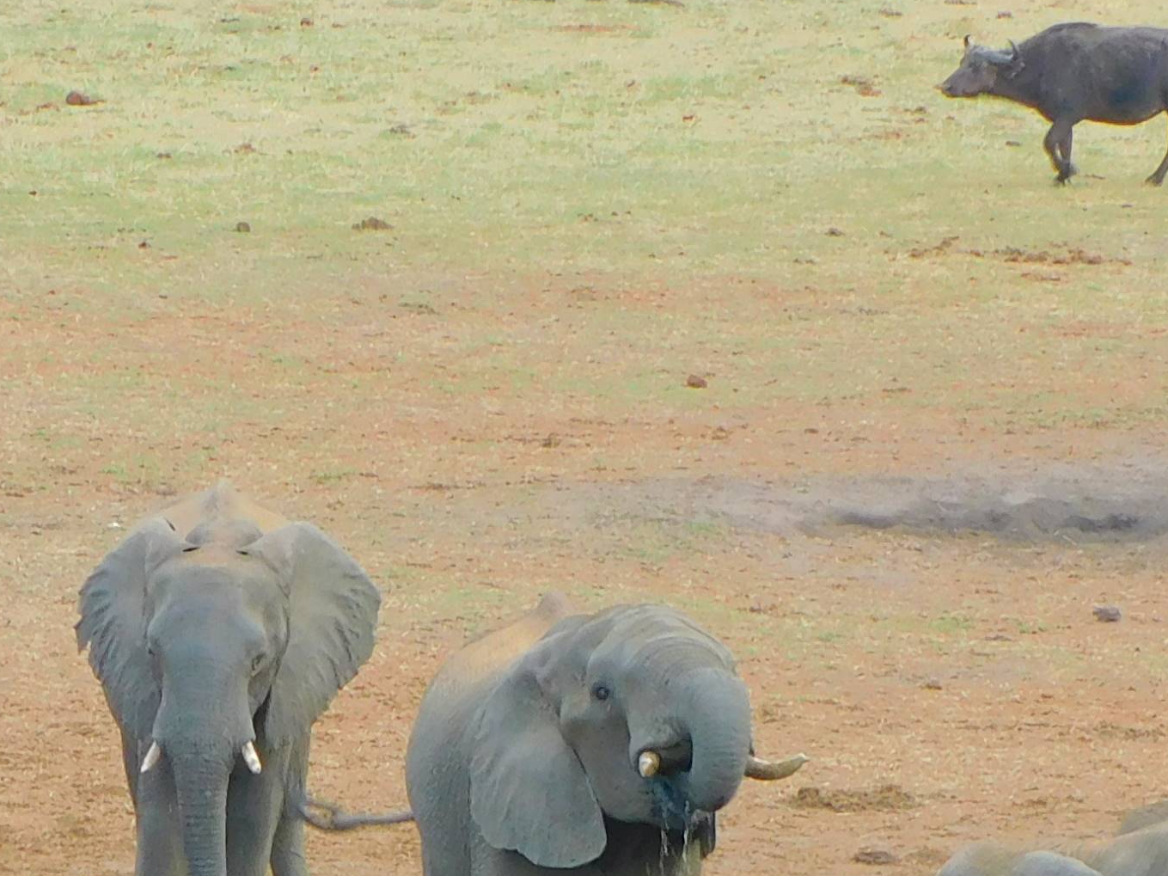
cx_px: 200
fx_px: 13158
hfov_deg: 5.1
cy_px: 995
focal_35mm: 390
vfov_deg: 3.8
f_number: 5
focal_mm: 20.6
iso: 125
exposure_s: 1/80
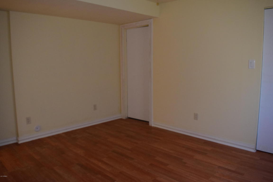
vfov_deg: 47.9
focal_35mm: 27
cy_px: 91
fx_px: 205
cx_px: 136
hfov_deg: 67.4
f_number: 4.5
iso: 1100
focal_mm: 18
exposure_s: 1/60
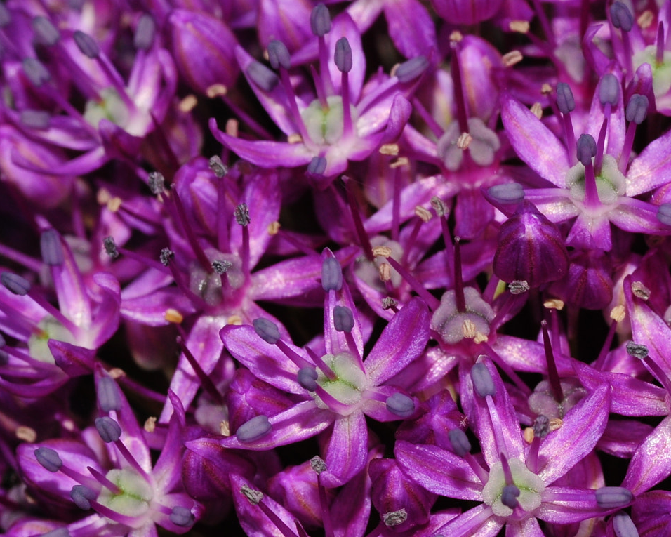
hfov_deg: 9.6
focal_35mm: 201
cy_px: 466
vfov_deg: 7.7
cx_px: 547
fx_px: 3992
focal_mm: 100
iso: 800
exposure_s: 1/100
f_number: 25
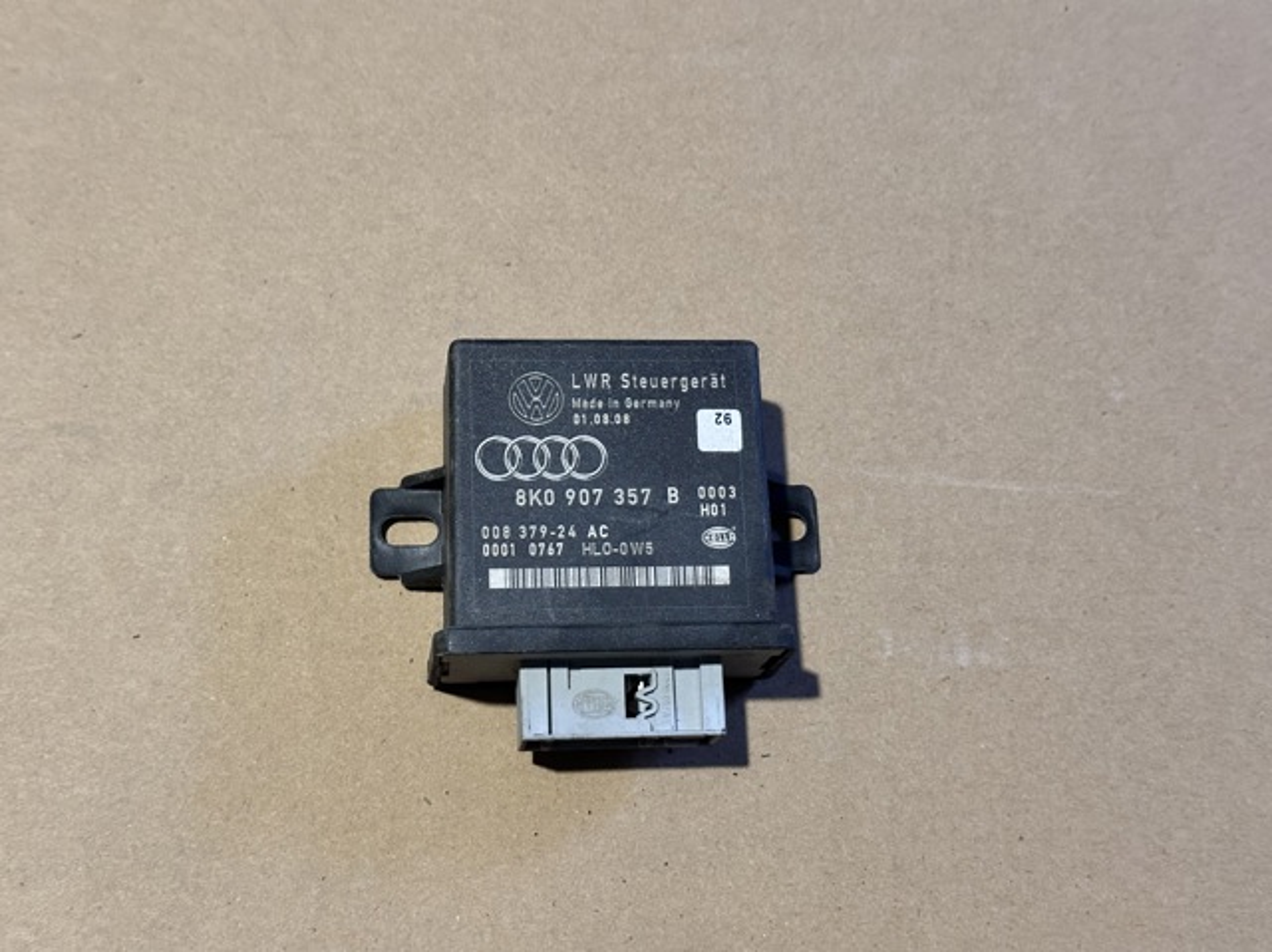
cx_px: 636
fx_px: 1762
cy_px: 476
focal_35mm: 48
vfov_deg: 30.2
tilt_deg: -73.7
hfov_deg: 39.7
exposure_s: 1/40
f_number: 1.78
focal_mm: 6.86
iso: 500
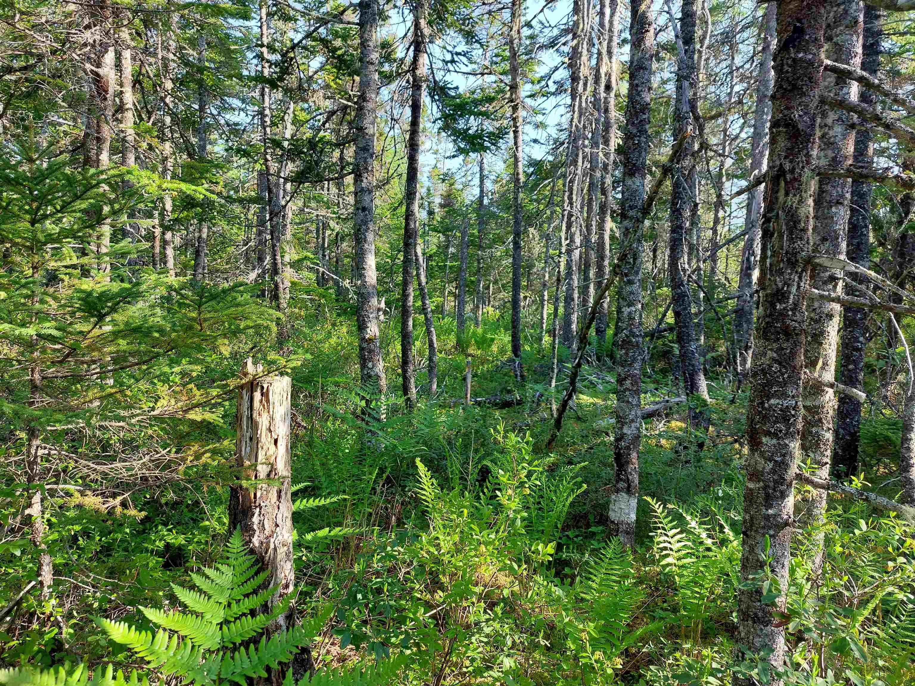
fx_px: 634
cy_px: 343
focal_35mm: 24
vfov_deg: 56.8
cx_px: 458
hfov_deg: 71.6
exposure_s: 1/120
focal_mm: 5.23
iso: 25
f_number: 1.8
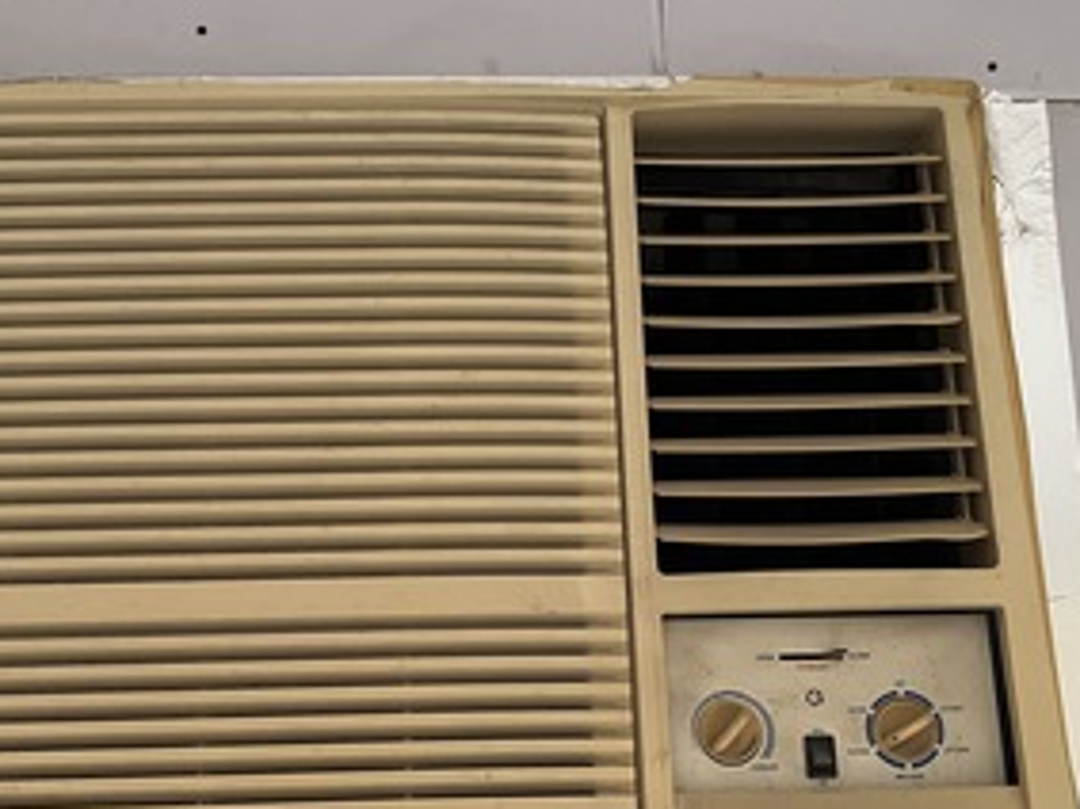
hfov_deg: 44.7
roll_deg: +1.4
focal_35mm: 42
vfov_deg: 33.9
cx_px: 467
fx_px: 1310
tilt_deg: +8.6
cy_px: 567
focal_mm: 5.1
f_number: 1.6
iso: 400
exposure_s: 1/60
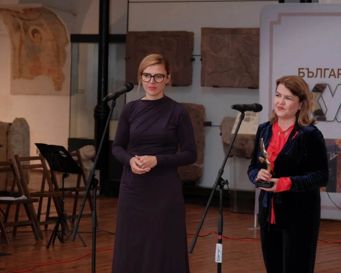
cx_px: 196
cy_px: 137
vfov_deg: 11.3
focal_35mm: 136
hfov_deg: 14.2
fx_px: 1372
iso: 1600
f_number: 4
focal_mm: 80
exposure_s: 1/100
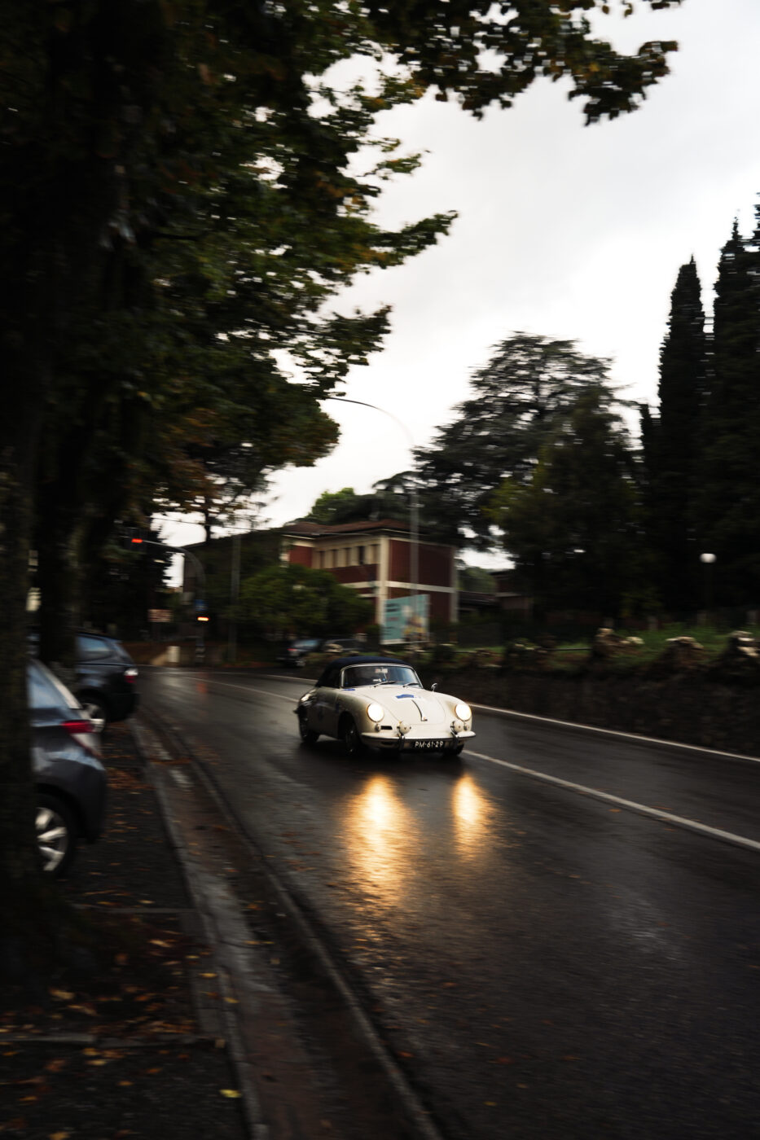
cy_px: 570
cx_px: 380
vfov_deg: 60.3
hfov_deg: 42.3
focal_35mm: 31
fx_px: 982
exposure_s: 1/50
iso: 125
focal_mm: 31
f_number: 4
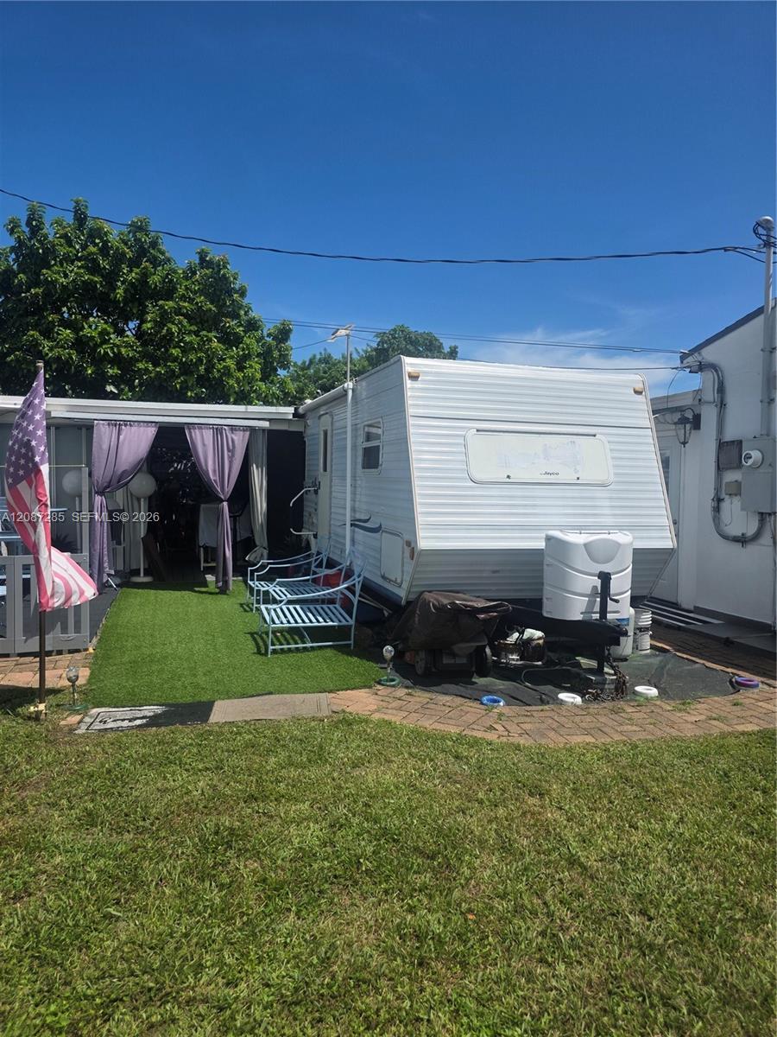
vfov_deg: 73.9
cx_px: 388
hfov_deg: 58.9
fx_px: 688
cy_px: 518
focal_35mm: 23
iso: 80
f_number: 1.7
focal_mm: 6.3
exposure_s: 1/7944
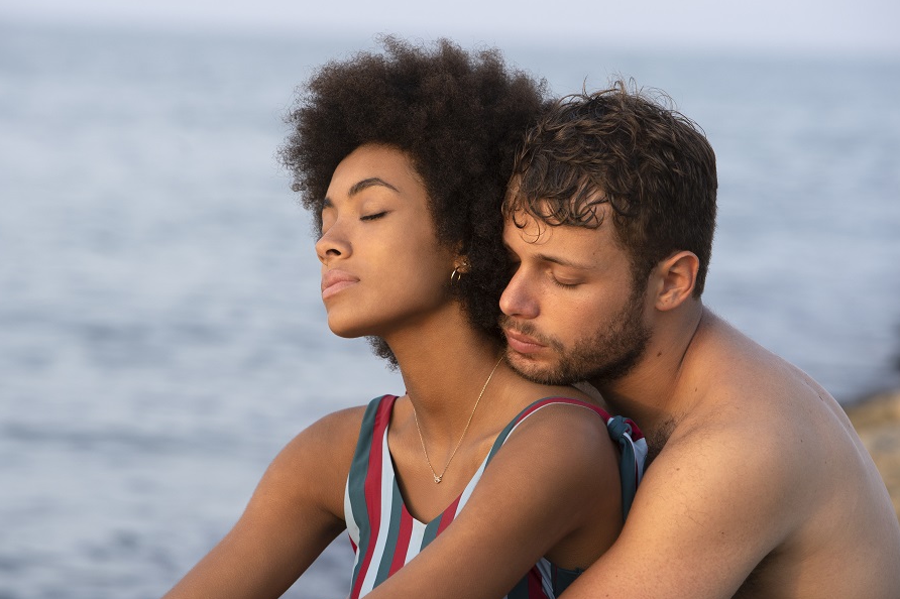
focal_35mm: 194
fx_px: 4848
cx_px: 434
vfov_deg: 7.1
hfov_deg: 10.6
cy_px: 285
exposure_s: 1/200
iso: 400
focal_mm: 173
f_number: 6.3
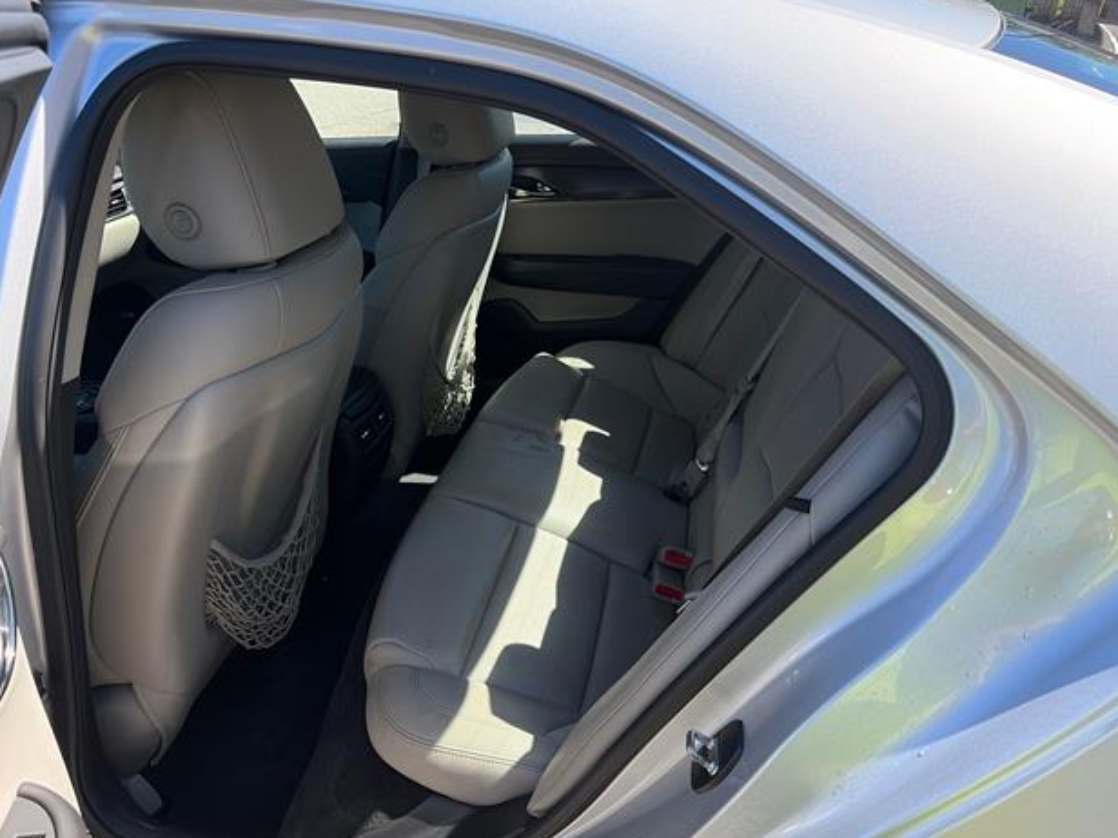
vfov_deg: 51.4
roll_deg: -2.9
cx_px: 568
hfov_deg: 65.3
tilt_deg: -27.7
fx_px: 872
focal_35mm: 27
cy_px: 412
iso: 64
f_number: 1.6
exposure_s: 1/884
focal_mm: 5.96
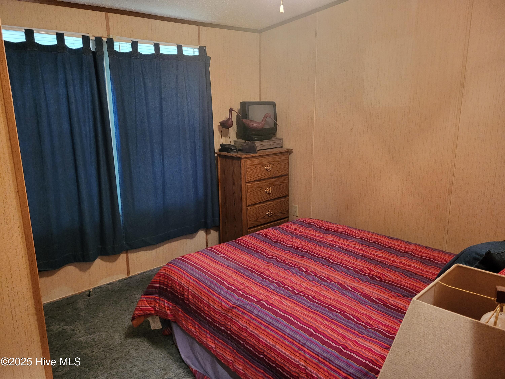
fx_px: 379
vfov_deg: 53.1
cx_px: 252
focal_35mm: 26
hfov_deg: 67.3
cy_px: 190
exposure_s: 1/30
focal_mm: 5.4
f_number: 1.8
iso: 500
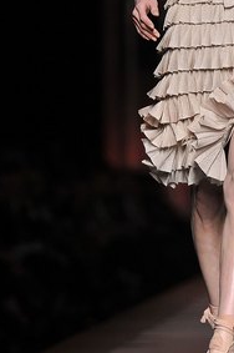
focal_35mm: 382
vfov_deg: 5.4
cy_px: 69
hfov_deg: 3.6
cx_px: 224
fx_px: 3733
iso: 2000
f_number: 3.5
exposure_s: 1/500
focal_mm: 180
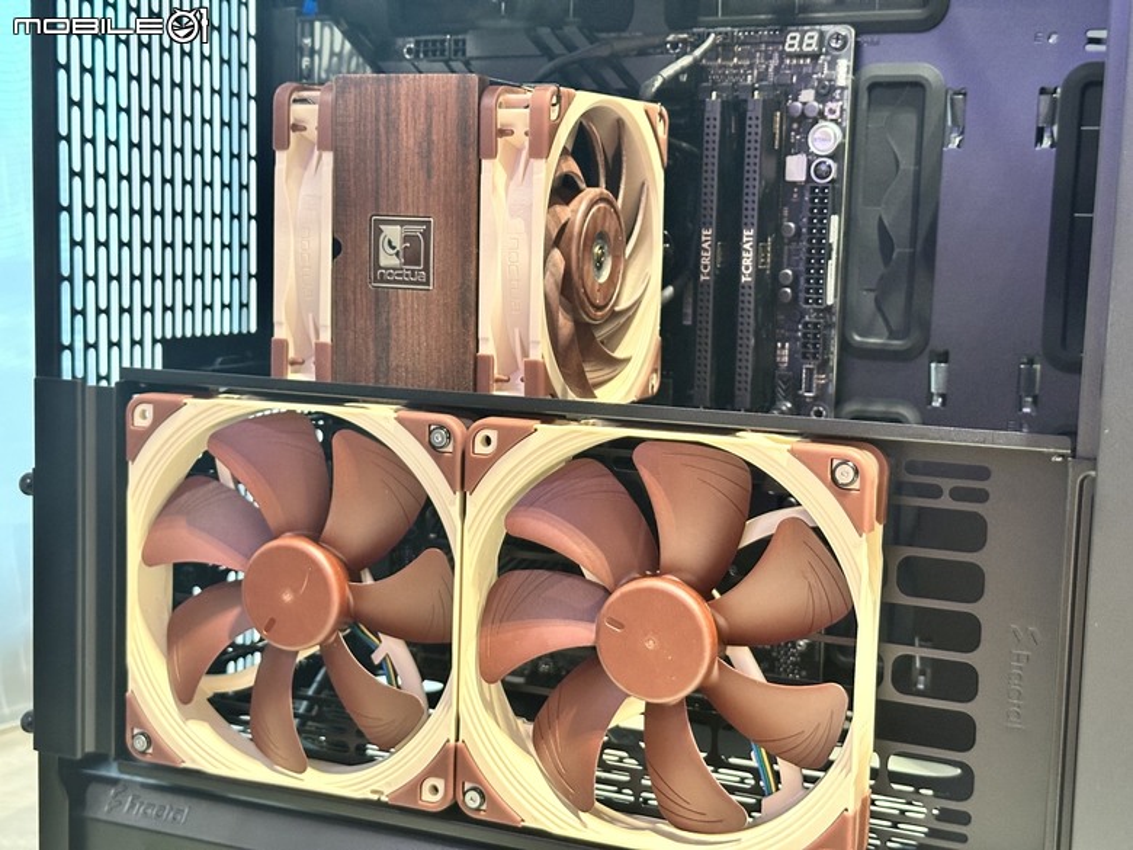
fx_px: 1571
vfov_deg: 30.3
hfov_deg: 39.7
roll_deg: -1.9
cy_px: 425
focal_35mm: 48
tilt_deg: -7.6
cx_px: 566
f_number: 1.78
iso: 500
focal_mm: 6.86
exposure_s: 1/30
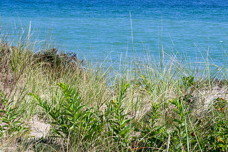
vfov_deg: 11.8
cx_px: 102
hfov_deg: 17.6
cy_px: 60
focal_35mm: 116
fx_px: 735
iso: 200
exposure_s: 1/200
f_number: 16
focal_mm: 44
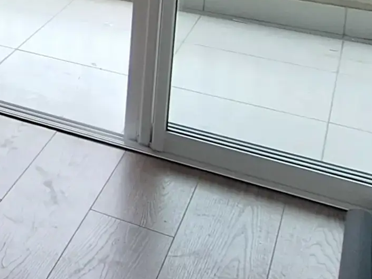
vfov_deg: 17.6
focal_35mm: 74
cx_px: -323
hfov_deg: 19.1
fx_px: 795
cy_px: -152
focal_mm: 1.74
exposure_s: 1/40
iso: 64
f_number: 2.2
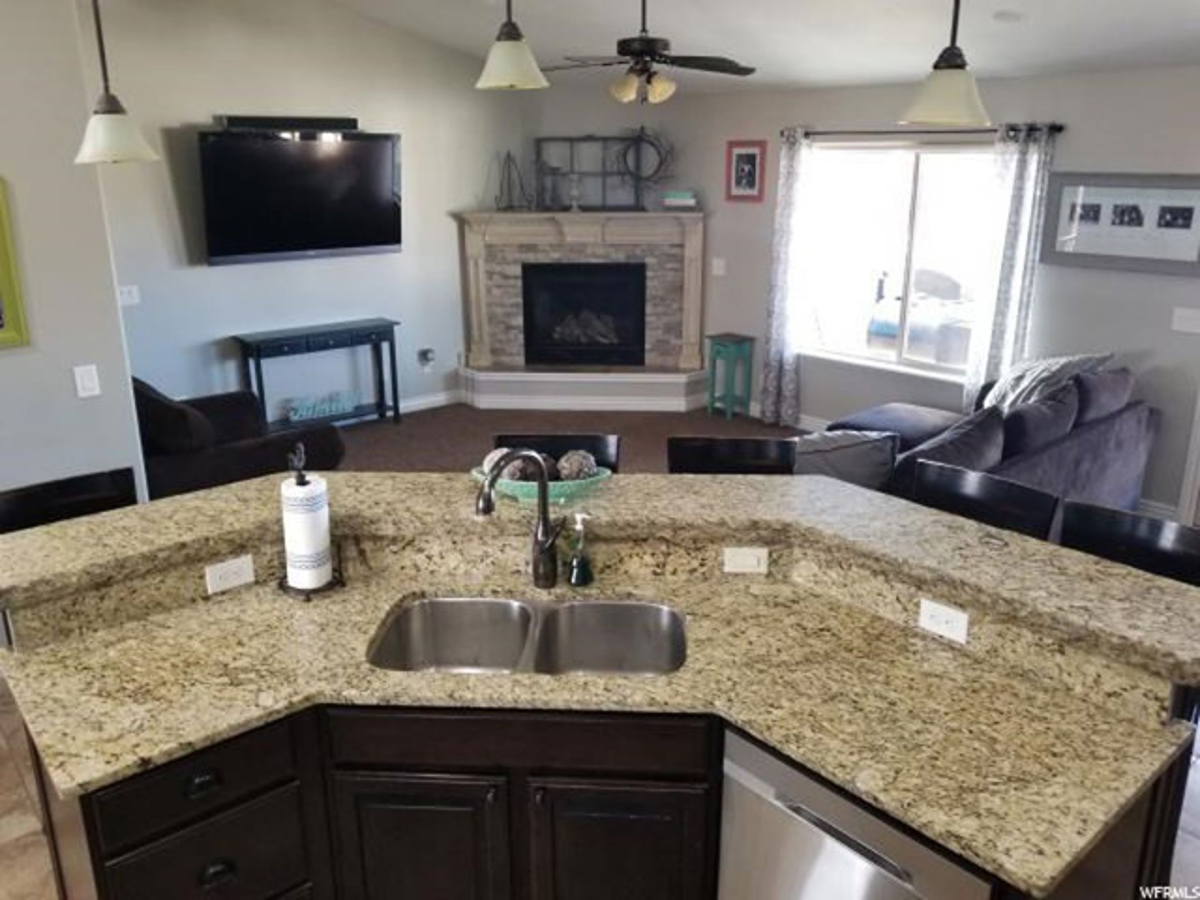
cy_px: 450
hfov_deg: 67.3
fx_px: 901
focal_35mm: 26
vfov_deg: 53.1
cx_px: 600
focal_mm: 4.3
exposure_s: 1/30
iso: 160
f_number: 1.7
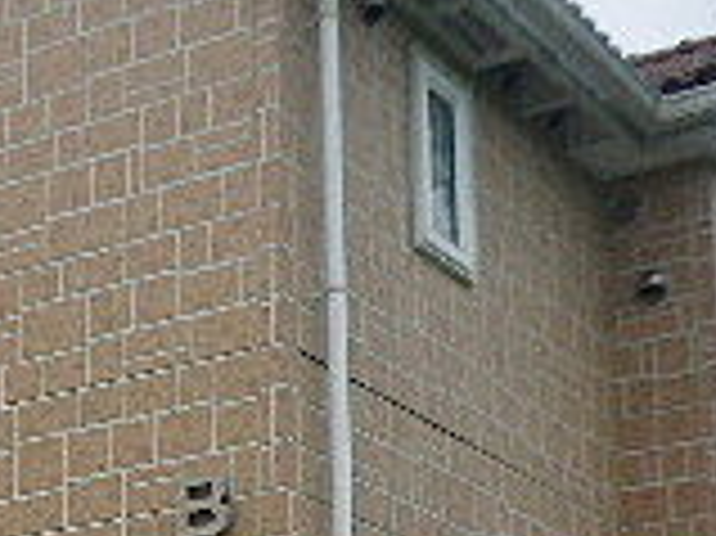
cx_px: 95
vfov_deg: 12.7
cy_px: 676
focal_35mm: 113
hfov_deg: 17.2
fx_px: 2336
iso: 80
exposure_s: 1/800
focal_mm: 5.05
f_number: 3.5
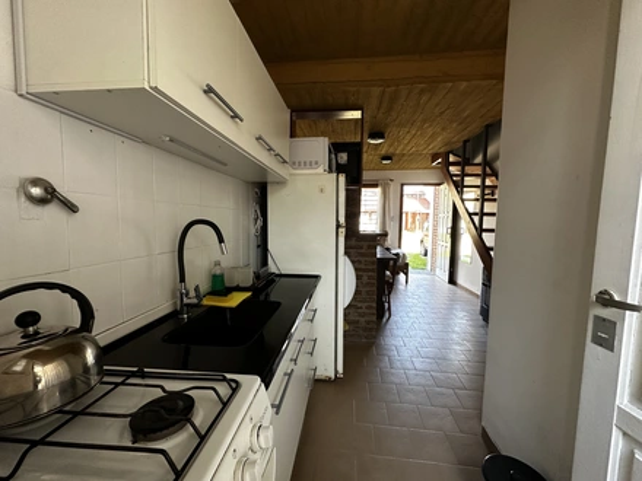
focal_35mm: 14
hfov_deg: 102.1
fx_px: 260
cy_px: 240
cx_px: 321
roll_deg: -0.7
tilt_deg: -4.5
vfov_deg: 85.7
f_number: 2.2
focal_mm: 2.22
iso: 160
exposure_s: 1/99
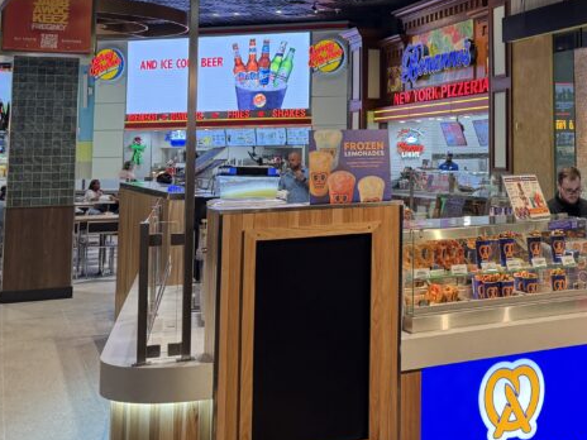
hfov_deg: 33.8
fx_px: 899
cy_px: 47
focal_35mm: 53
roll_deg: +0.3
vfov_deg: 26.6
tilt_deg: +6.8
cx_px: 549
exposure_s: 1/60
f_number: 1.78
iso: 160
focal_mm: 6.76
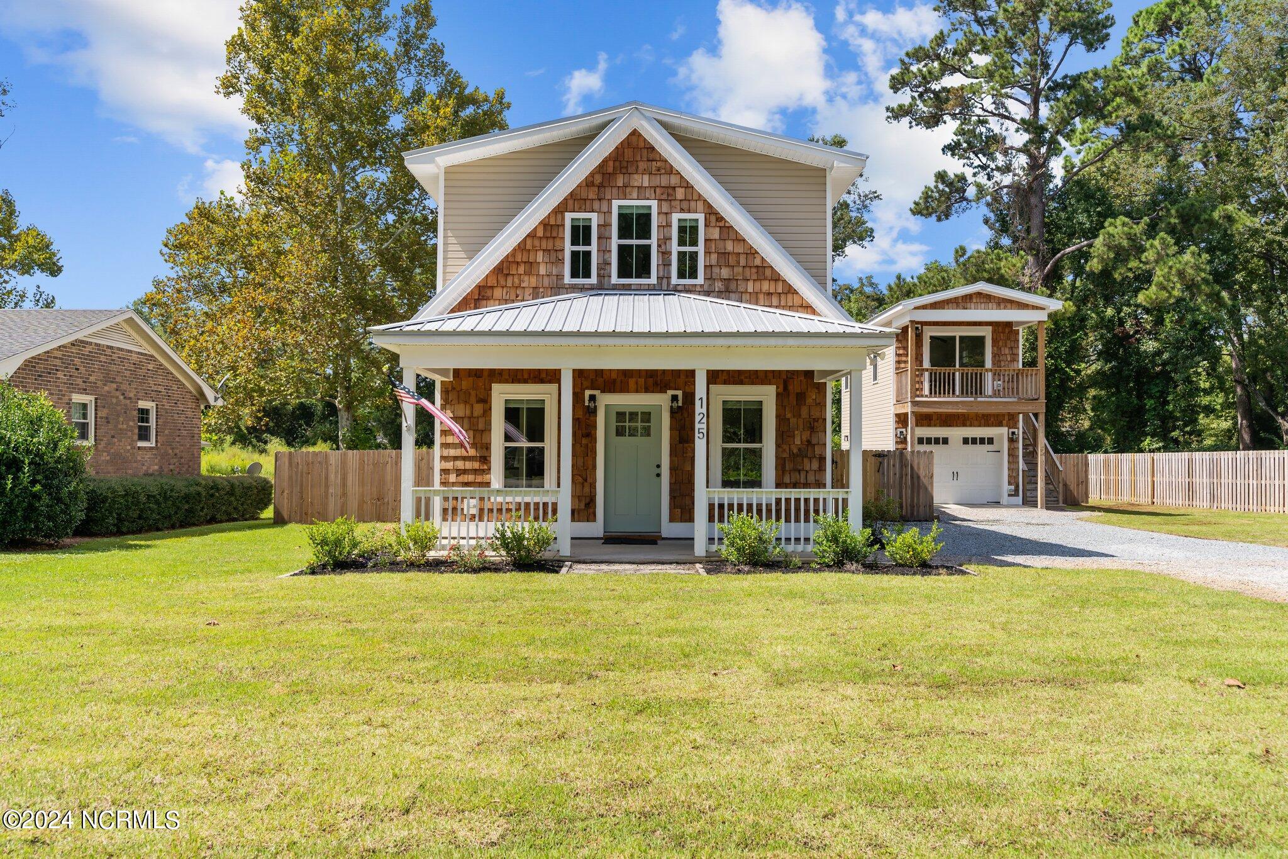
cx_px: 644
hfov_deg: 65.5
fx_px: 1002
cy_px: 430
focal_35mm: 28
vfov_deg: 46.4
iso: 100
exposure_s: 1/500
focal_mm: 28
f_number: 5
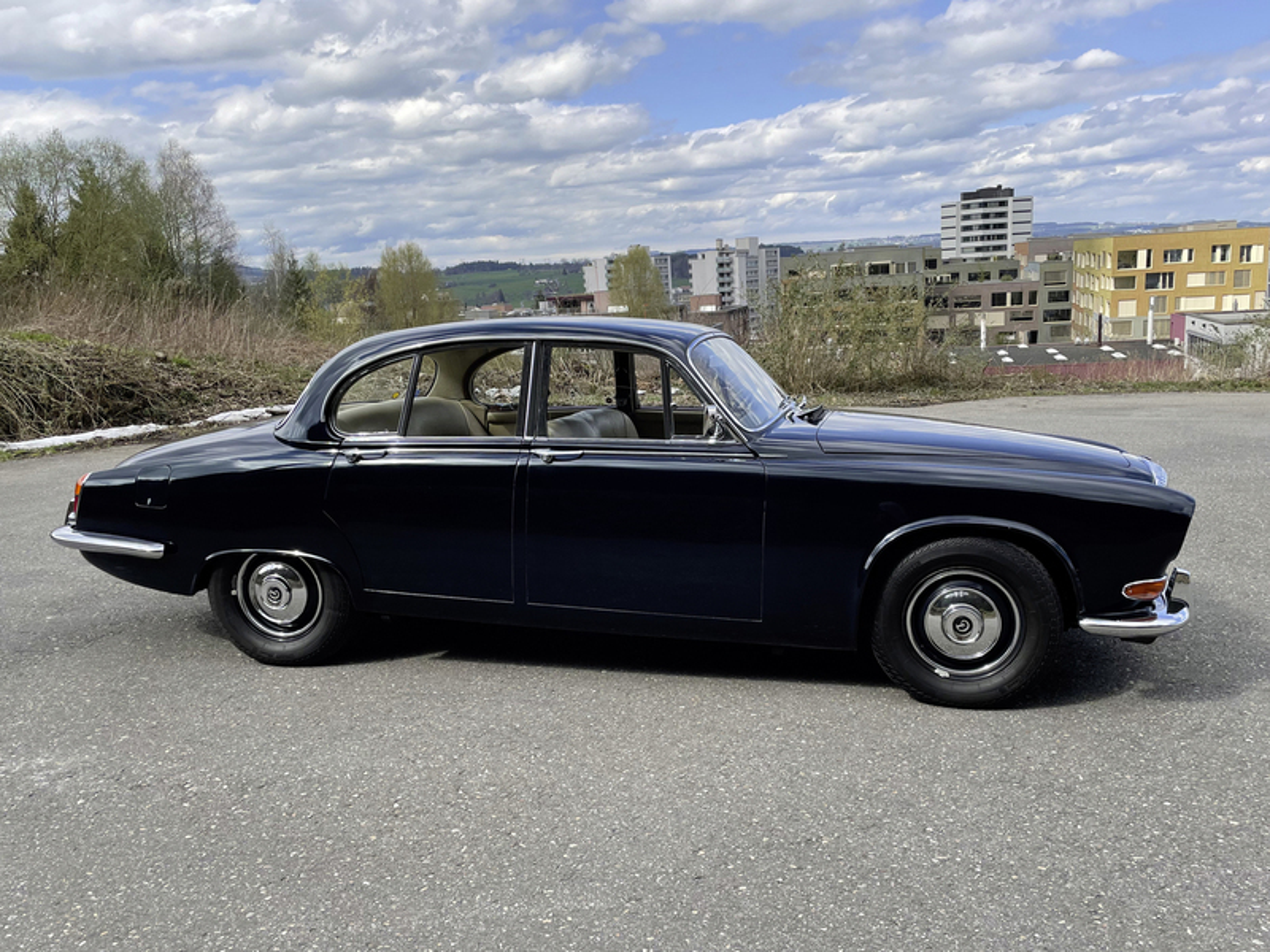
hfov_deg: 67.3
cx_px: 635
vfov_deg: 53.1
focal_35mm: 26
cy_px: 476
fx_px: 954
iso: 32
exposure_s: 1/2506
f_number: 1.6
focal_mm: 4.2
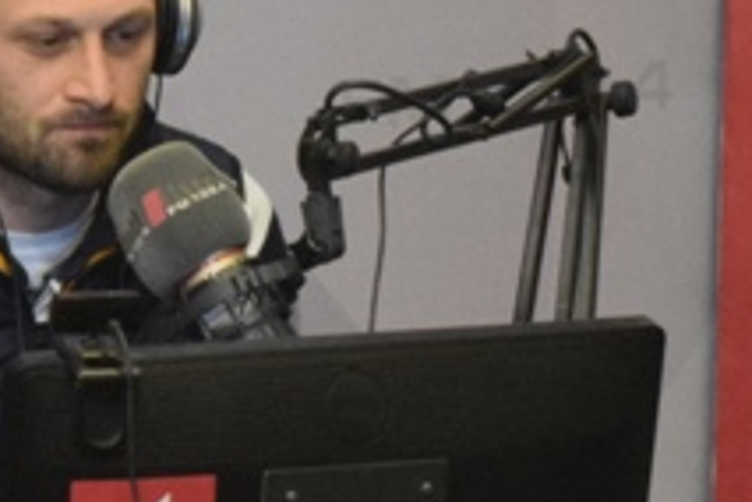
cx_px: 74
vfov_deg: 4.1
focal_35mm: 332
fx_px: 6935
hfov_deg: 6.2
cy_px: 359
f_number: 5
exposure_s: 1/60
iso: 3600
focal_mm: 46
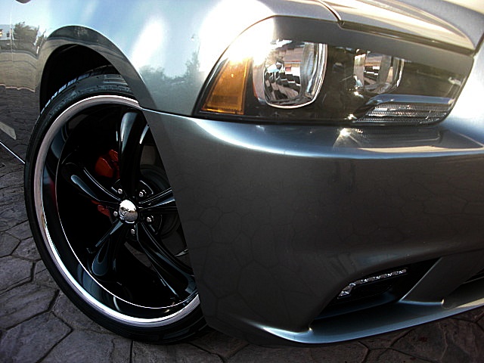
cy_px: 182
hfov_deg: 51.4
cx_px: 242
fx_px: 503
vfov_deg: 39.7
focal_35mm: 36
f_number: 2.8
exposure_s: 1/100
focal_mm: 6.3
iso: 50
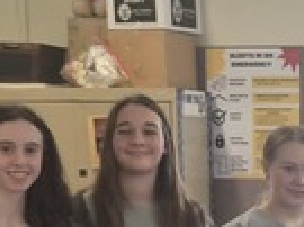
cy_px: 292
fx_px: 1193
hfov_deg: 13.6
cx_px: 468
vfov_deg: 10.7
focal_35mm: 136
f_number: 1.8
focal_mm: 5.4
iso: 200
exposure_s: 1/120
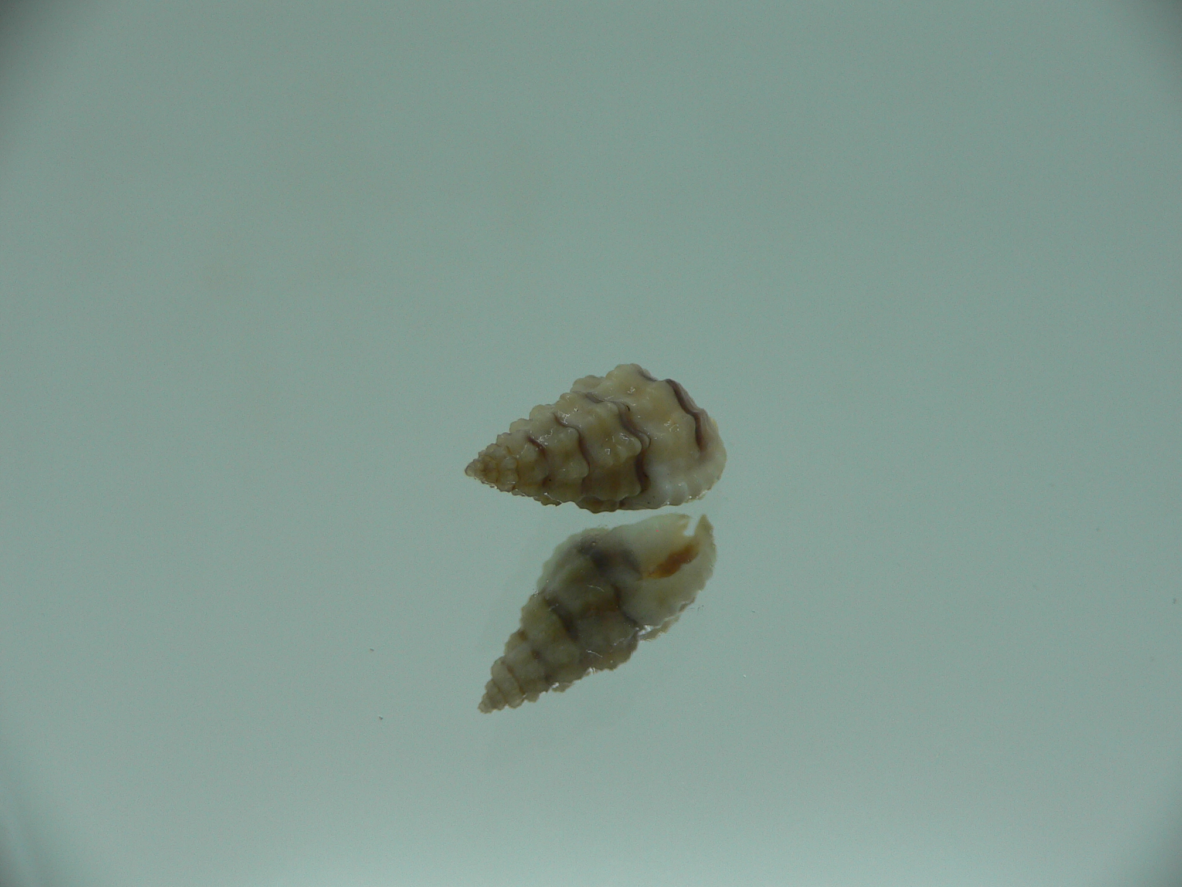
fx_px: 1195
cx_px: 591
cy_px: 444
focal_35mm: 35
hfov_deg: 52.6
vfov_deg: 40.7
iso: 80
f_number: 2.8
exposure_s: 1/60
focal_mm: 4.6
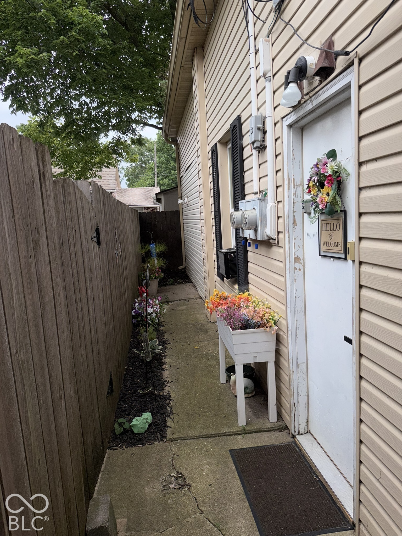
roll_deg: +3.1
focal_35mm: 24
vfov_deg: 71.6
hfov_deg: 56.8
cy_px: 268
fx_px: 372
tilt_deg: -8.3
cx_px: 201
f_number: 1.78
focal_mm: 6.76
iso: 50
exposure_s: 1/646
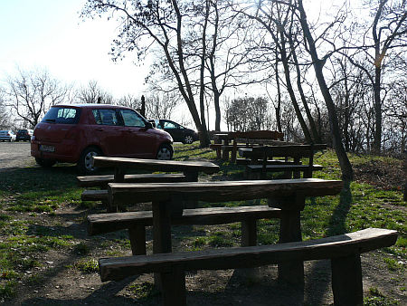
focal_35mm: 35
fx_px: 412
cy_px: 153
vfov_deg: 40.7
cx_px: 204
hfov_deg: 52.6
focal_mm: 7.4
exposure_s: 1/320
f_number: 5.6
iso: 100
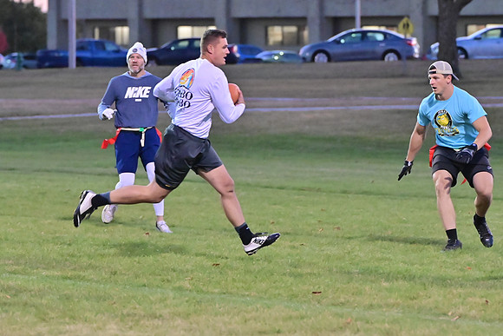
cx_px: 252
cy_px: 168
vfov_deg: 7.3
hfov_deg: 11.0
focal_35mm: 187
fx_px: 2613
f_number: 4
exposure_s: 1/400
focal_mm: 125
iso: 6400
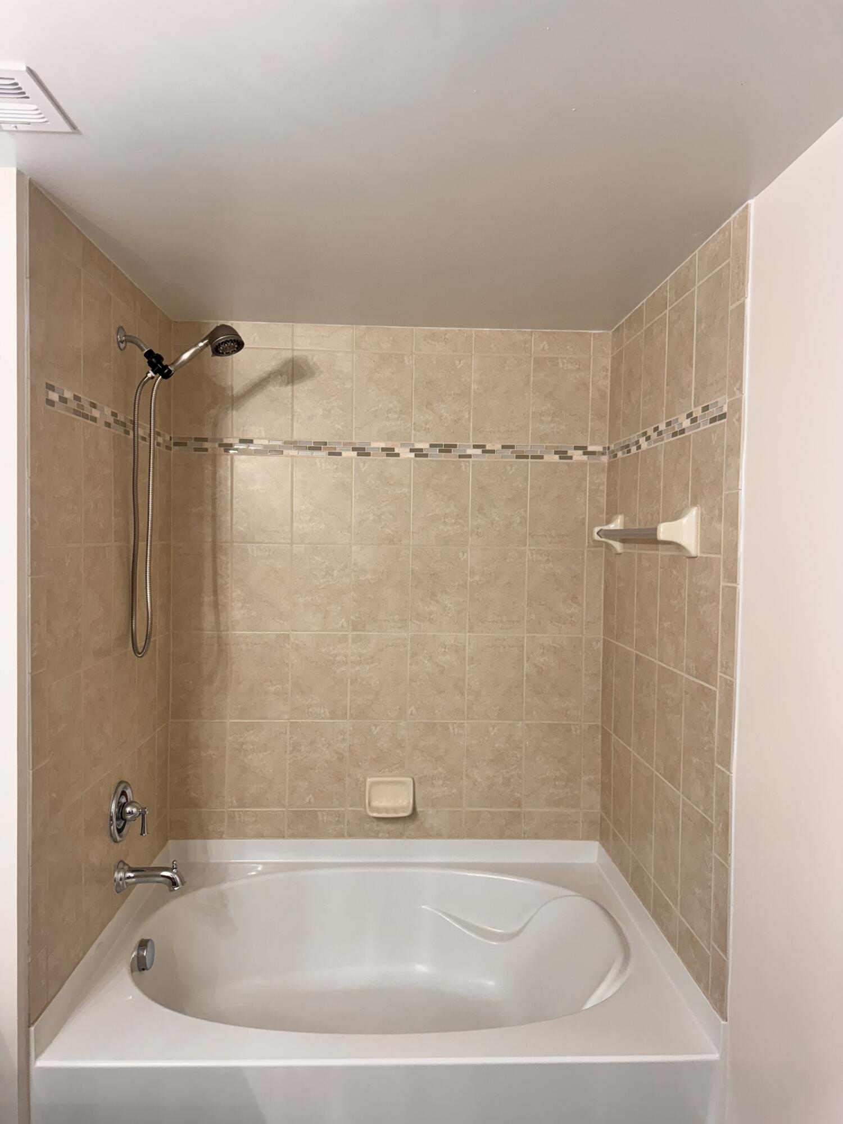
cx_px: 422
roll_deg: -1.2
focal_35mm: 24
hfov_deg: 56.8
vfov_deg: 71.6
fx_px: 779
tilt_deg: -3.1
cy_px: 562
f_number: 1.78
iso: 125
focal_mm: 6.76
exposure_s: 1/120
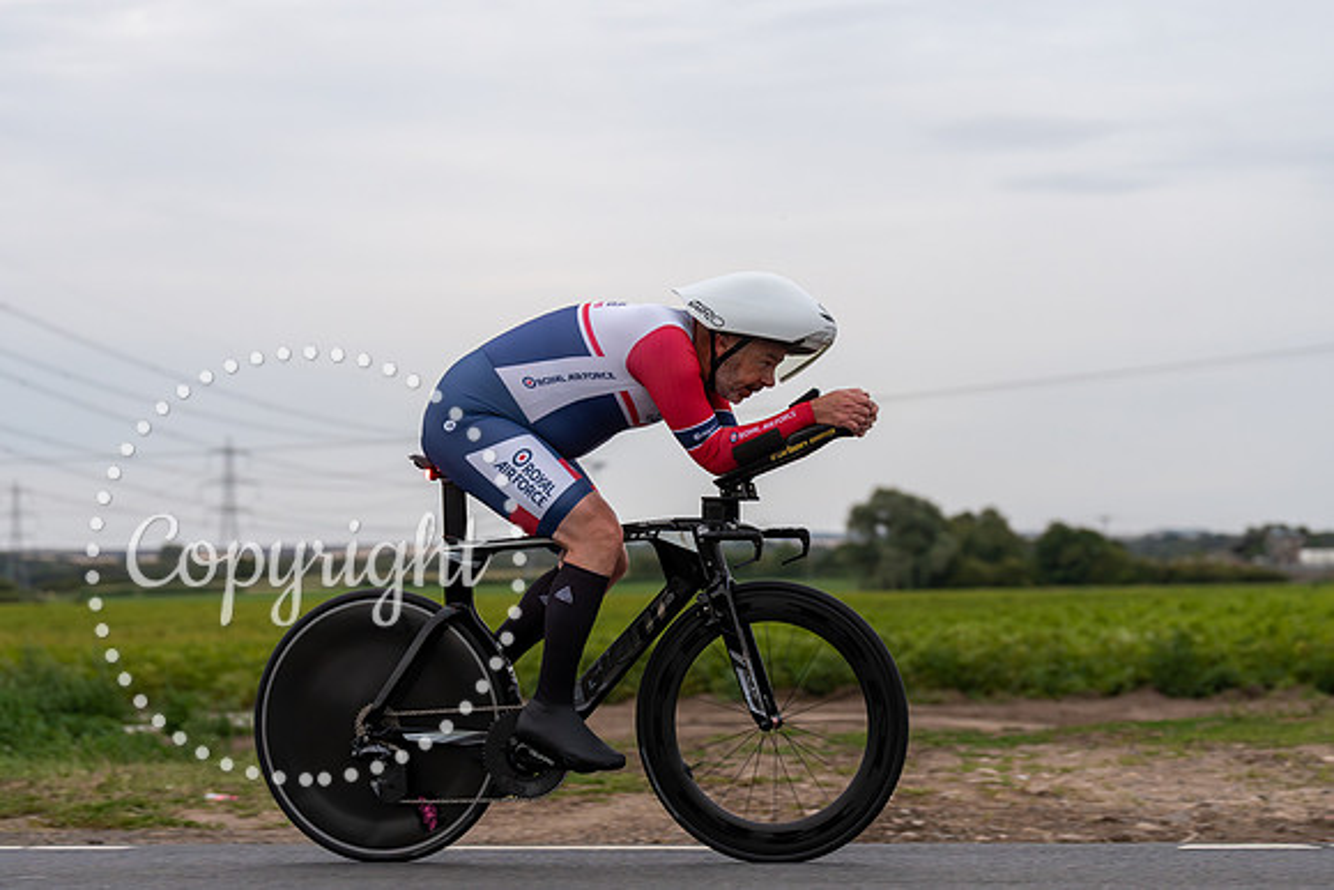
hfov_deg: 24.6
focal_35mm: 83
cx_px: 765
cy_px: 510
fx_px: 3059
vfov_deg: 16.6
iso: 1600
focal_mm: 72
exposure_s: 1/800
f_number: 3.2
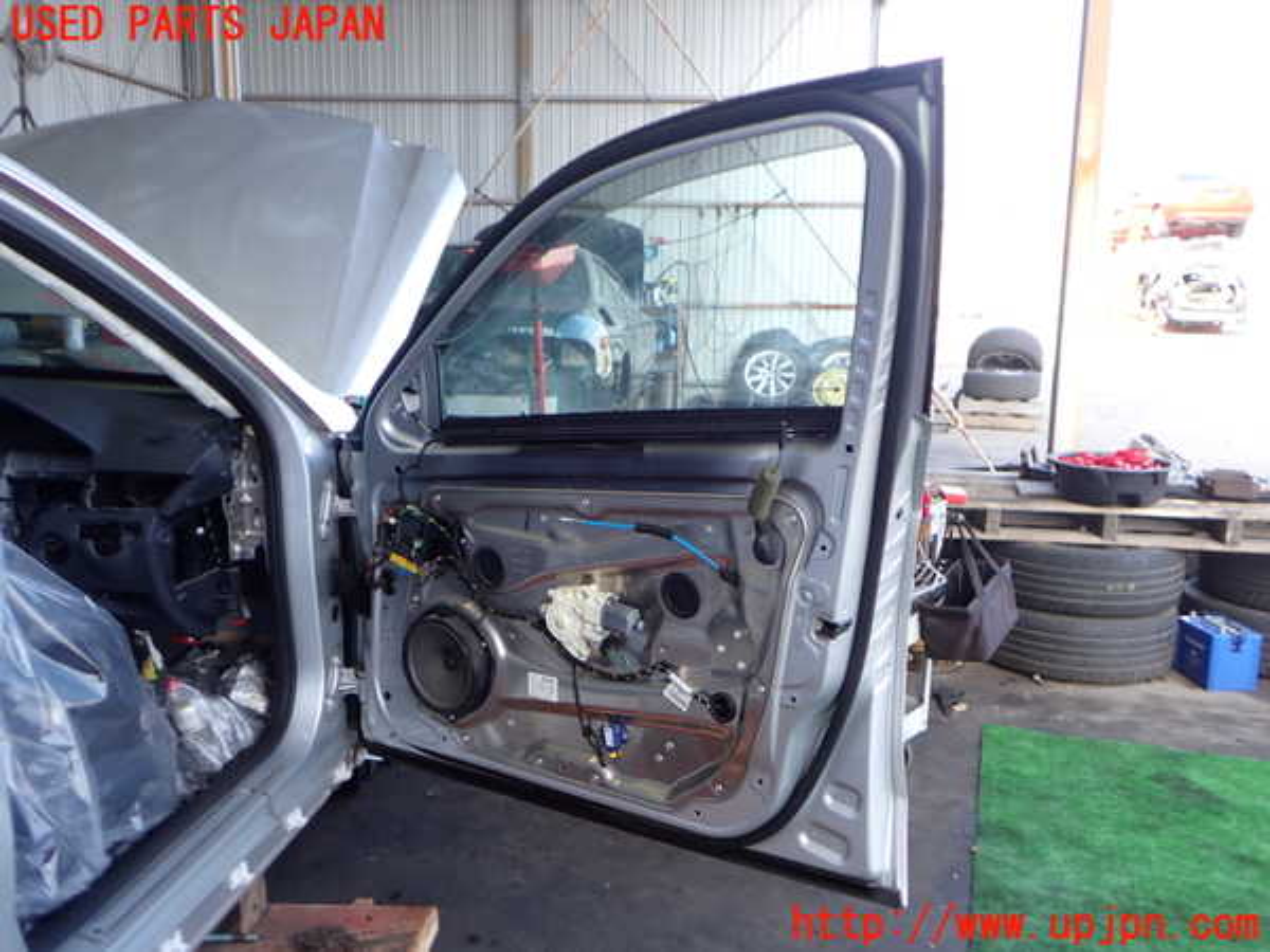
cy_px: 476
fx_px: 1101
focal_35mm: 30
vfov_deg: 46.8
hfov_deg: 60.0
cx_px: 635
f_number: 2.3
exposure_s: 1/125
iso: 125
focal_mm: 5.4
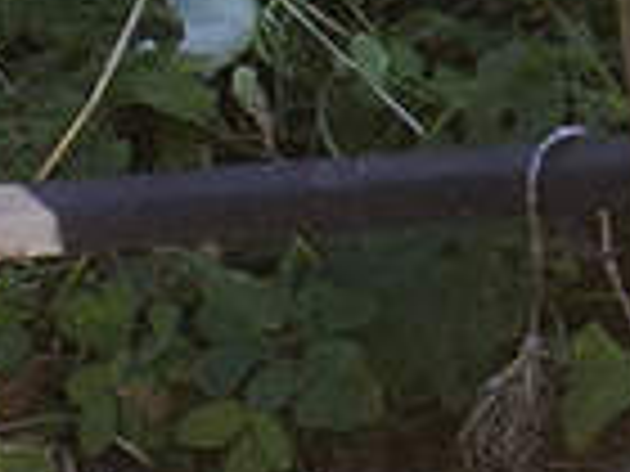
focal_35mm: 286
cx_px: 1087
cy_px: -54
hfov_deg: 6.8
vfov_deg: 5.2
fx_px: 5205
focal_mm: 4.71
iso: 50
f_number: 1.7
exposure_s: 1/1410
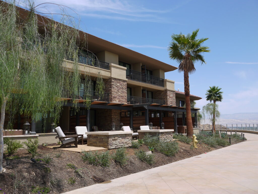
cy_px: 97
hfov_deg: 63.4
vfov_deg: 49.7
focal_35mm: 28
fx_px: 209
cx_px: 129
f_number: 7.1
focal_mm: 14
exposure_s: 1/500
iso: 160
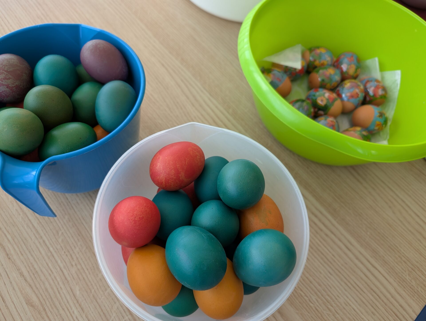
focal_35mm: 24
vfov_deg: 56.9
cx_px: 213
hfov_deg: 71.5
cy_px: 160
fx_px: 296
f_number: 1.68
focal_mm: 6.9
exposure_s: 1/101
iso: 20
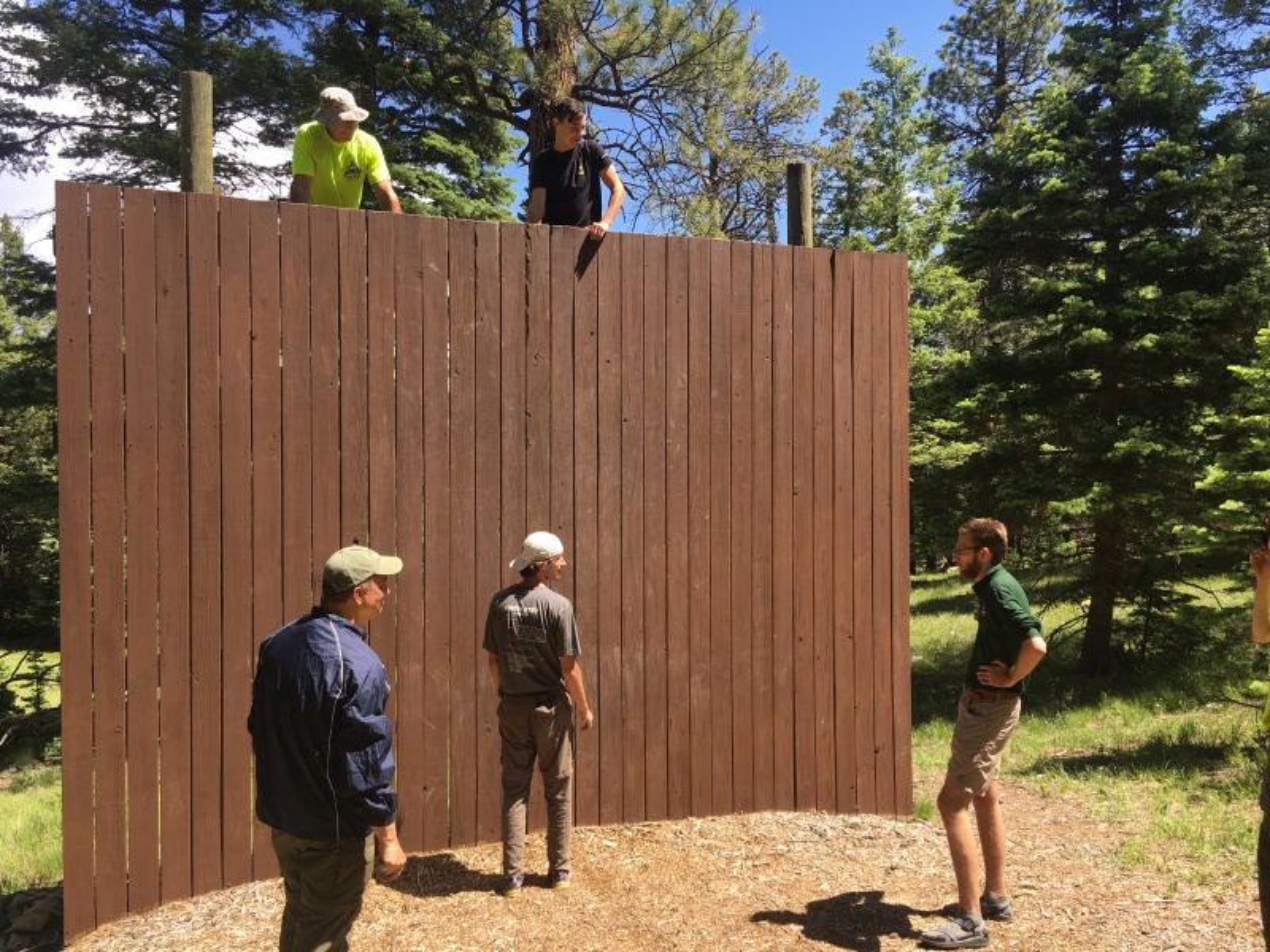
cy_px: 476
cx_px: 635
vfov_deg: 48.2
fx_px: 1064
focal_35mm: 29
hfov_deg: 61.7
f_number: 2.2
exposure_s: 1/574
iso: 25
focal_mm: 4.15
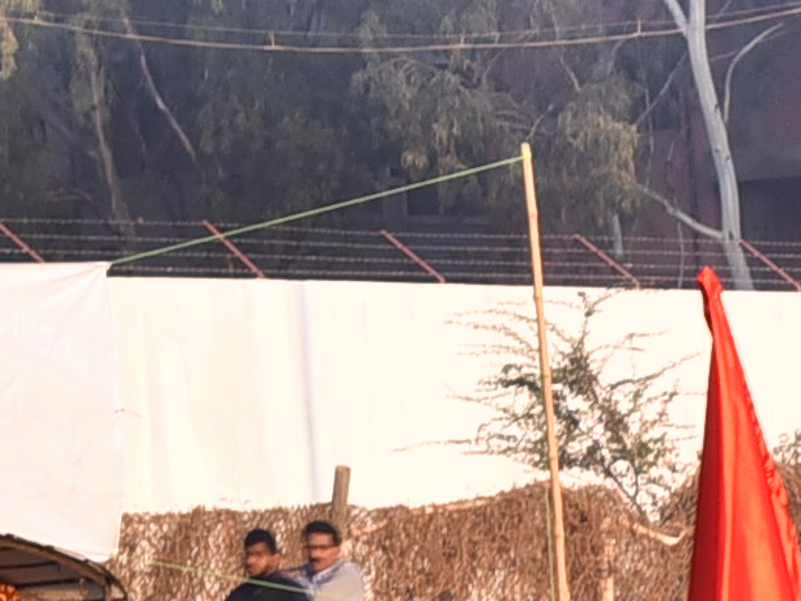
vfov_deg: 3.2
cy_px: 929
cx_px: 1696
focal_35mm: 467
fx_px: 10808
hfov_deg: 4.2
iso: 320
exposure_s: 1/80
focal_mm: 66
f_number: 9
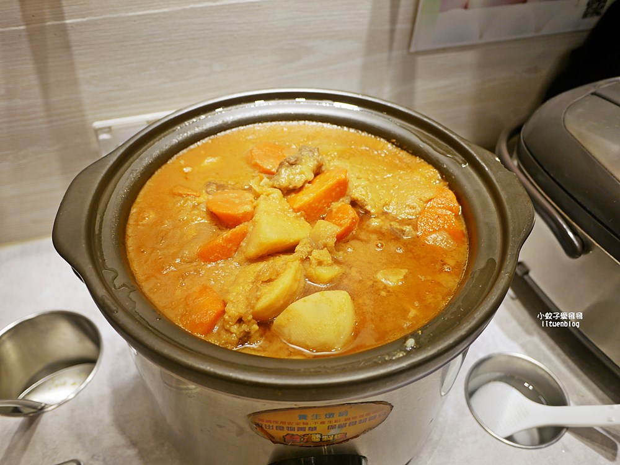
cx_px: 310
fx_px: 502
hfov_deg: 63.4
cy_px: 232
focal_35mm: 28
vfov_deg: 49.8
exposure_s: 1/100
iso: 200
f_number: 2.5
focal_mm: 14
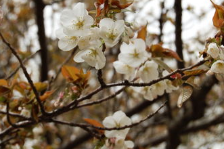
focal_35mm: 120
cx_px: 106
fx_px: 744
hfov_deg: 17.1
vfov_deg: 11.4
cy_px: 52
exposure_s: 1/250
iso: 200
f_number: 9
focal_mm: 55
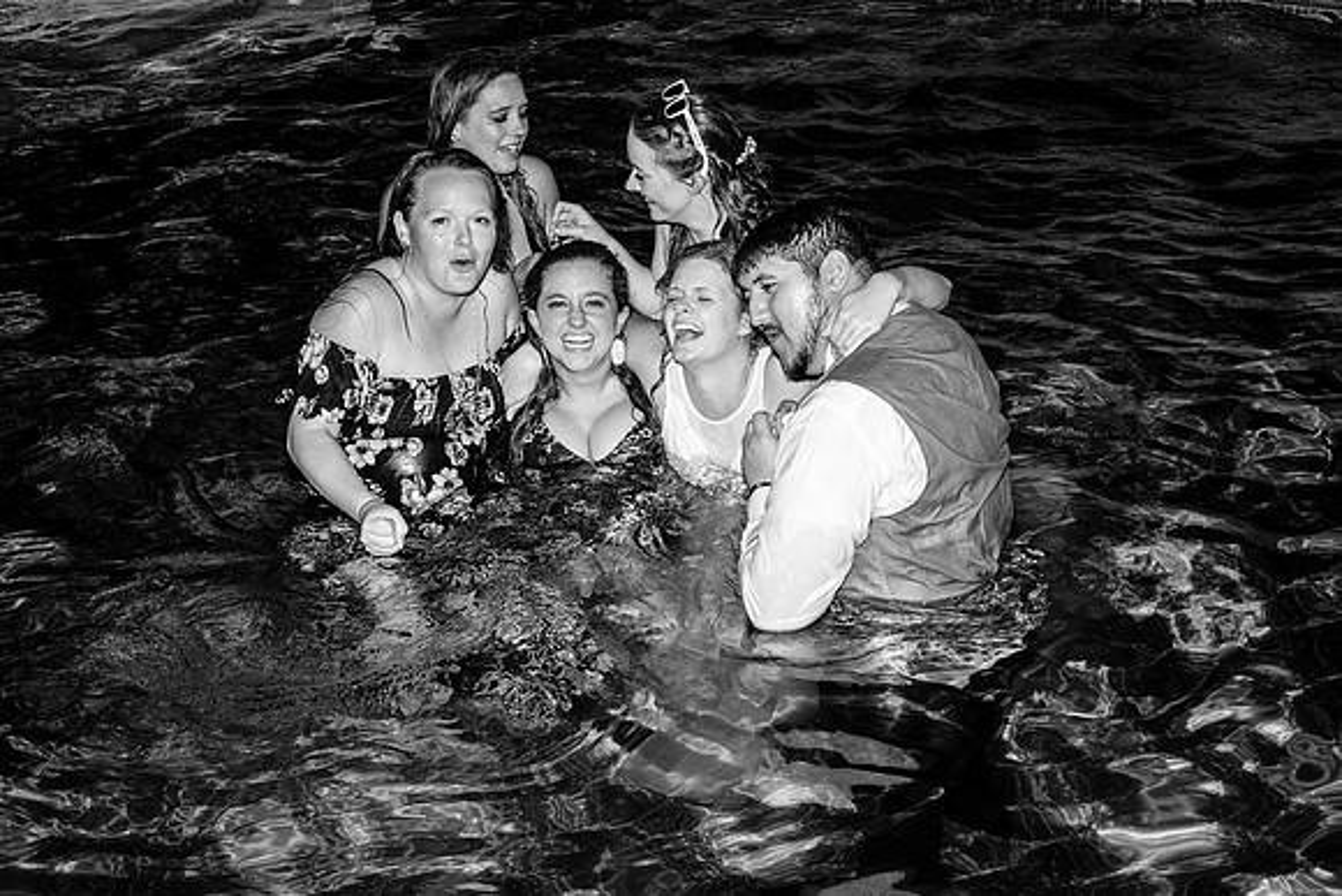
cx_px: 687
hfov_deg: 35.6
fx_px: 2090
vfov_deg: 24.1
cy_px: 357
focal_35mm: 56
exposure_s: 1/100
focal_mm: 28
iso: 2000
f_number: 6.3
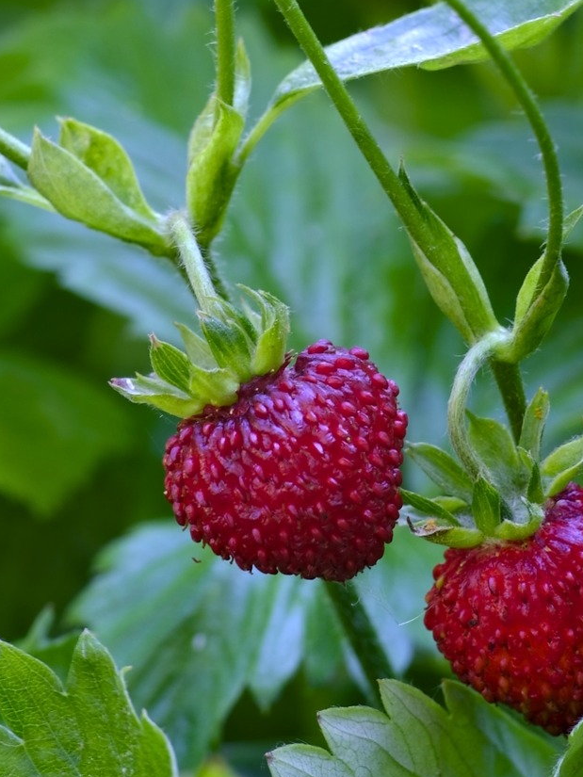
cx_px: 341
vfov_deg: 5.2
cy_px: 269
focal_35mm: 383
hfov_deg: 3.9
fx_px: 8598
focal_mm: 200
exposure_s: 1/1.4
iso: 100
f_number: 11
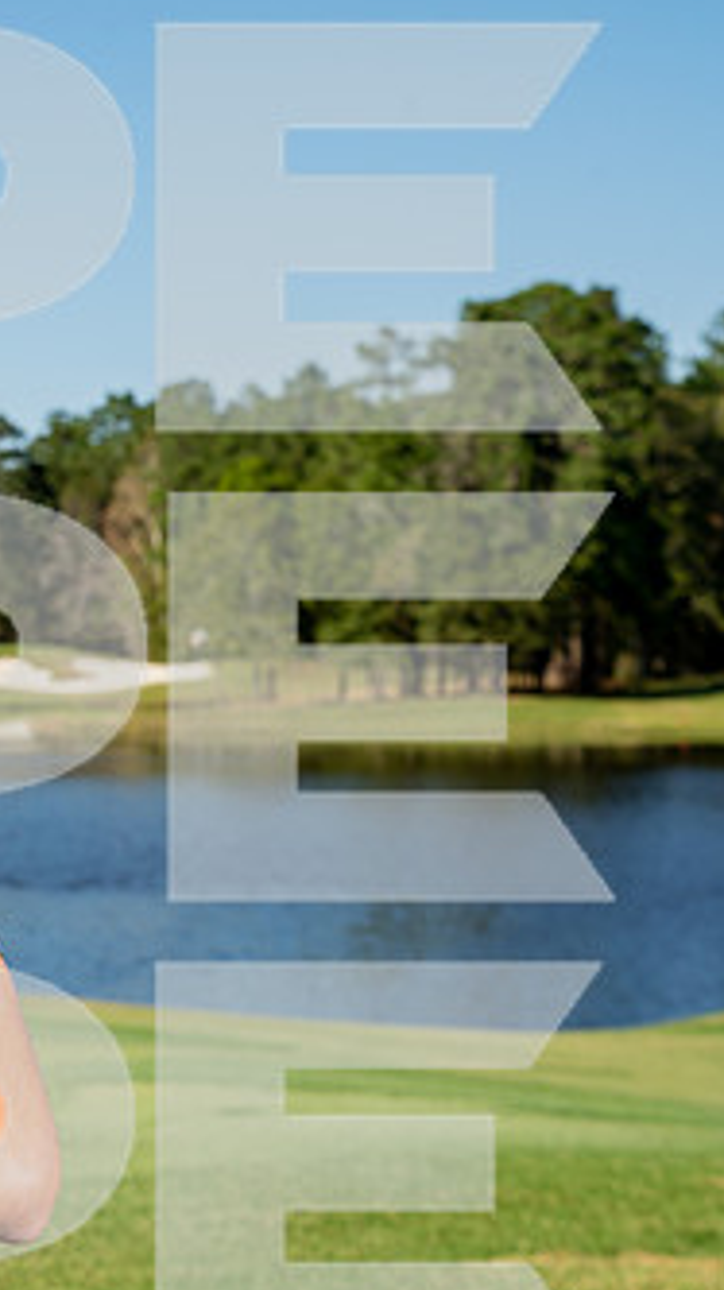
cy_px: 699
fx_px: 3930
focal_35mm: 115
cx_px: -372
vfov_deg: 18.6
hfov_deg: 10.2
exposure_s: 1/250
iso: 100
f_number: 8
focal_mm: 63
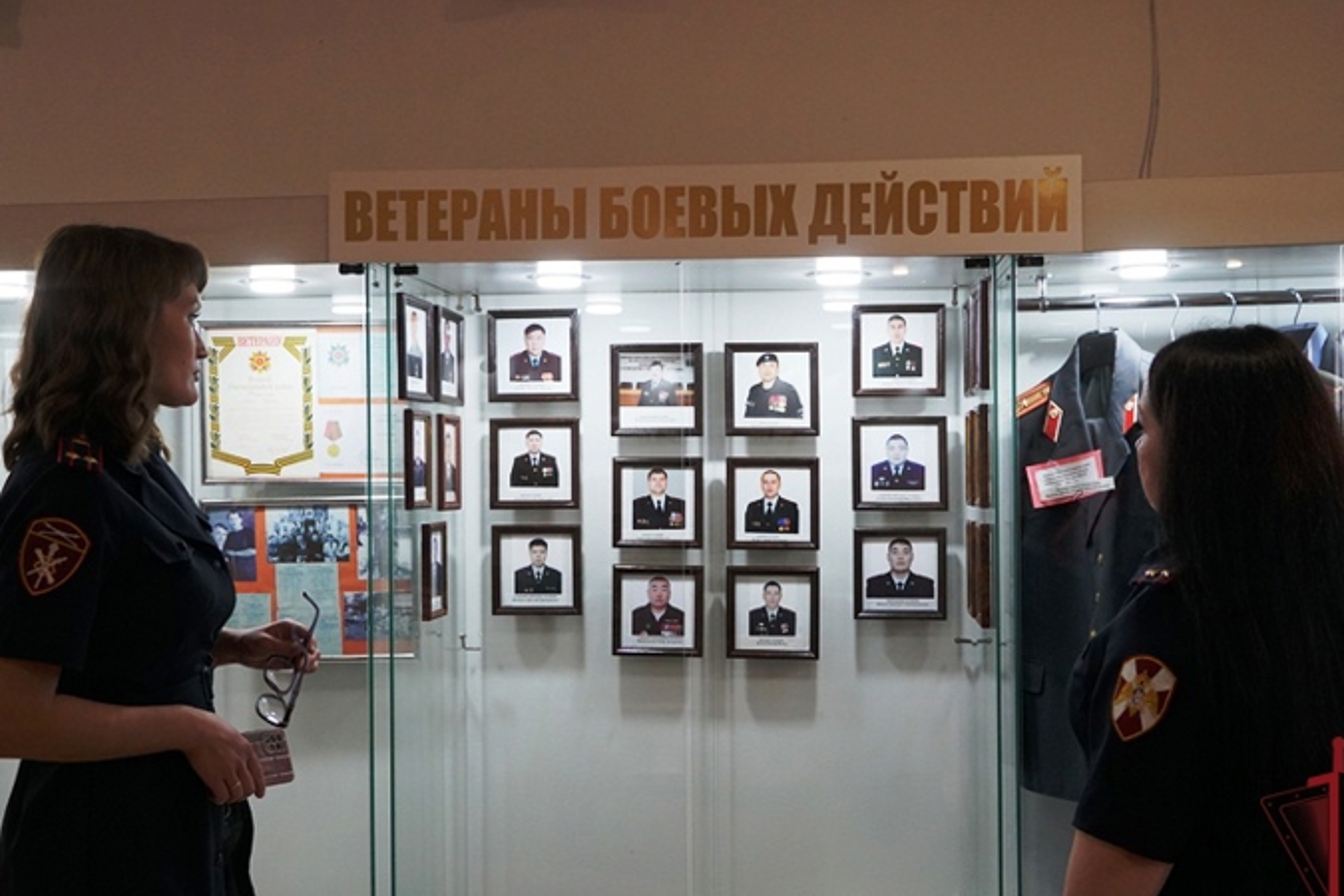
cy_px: 486
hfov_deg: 48.5
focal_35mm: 40
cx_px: 693
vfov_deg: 33.4
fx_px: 1493
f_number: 4
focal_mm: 24
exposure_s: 1/160
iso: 800
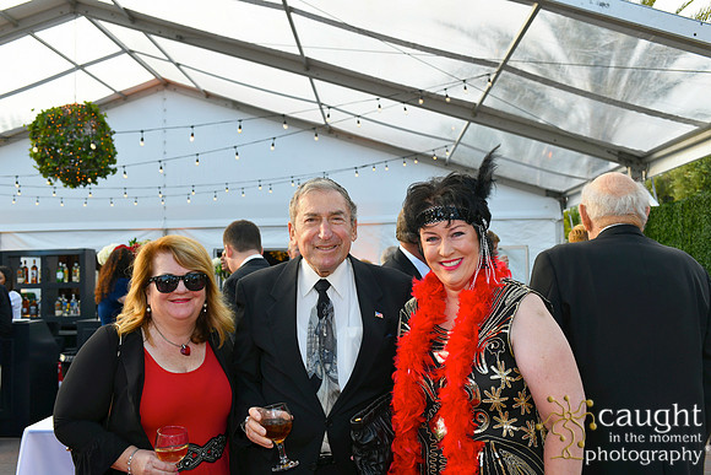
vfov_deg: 35.1
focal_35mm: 38
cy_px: 238
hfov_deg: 50.7
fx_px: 751
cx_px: 356
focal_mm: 38
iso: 500
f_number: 5.6
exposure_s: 1/250
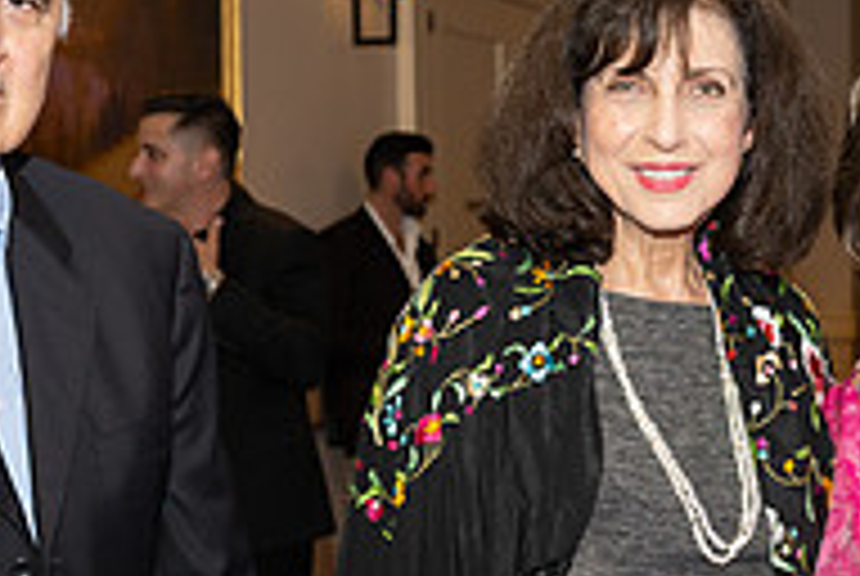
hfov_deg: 20.9
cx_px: 545
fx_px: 2321
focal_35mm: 97
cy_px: 493
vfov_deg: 14.0
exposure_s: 1/100
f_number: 5.6
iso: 800
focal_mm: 32
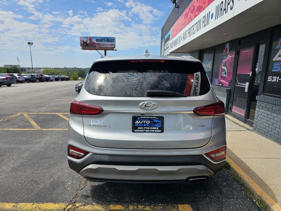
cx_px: 140
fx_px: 187
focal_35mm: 23
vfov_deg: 58.9
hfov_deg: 73.9
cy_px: 106
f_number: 1.7
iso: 10
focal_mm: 6.3
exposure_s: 1/917
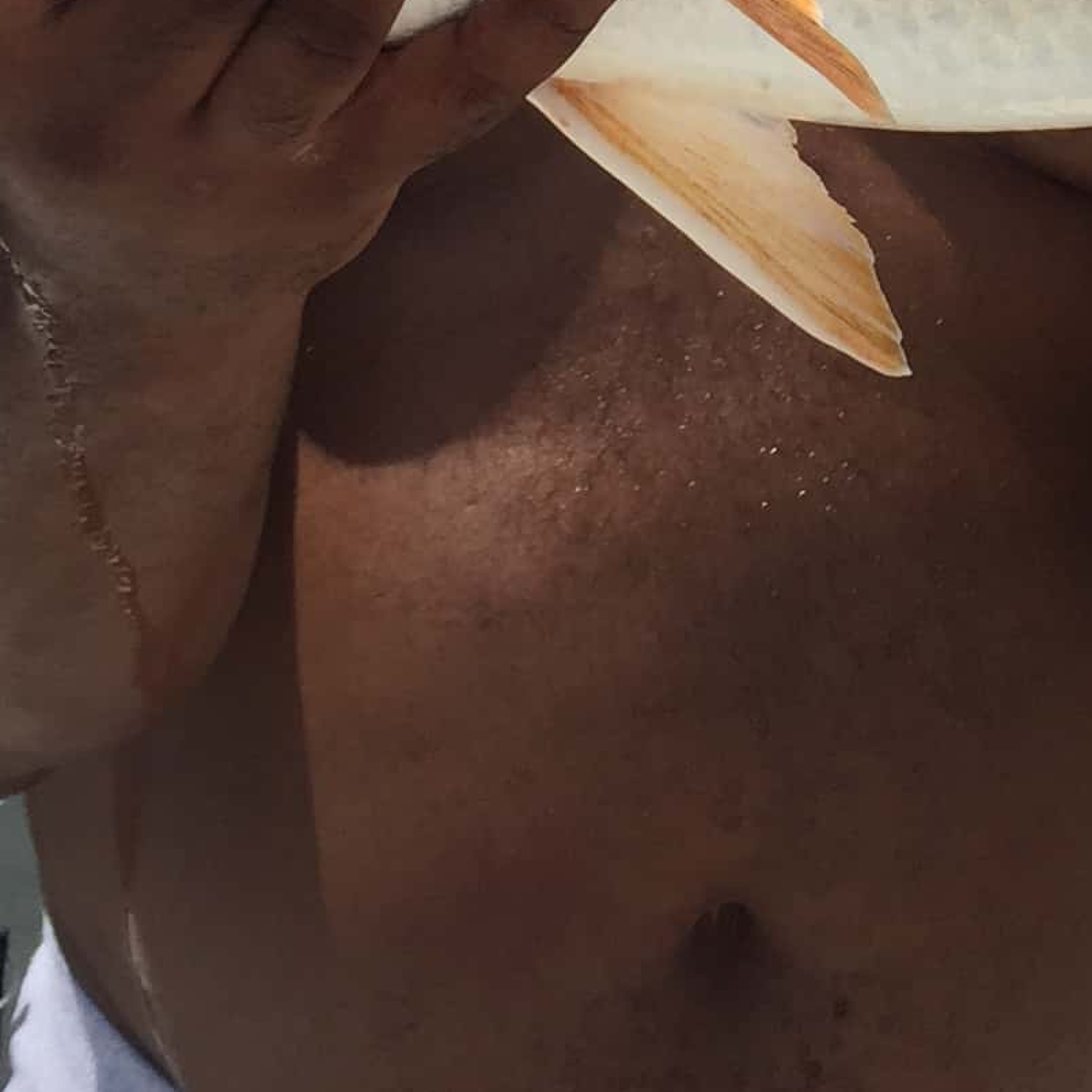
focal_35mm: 104
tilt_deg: -9.6
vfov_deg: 15.7
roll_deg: -2.3
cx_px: 967
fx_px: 3712
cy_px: -433
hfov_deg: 16.5
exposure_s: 1/2825
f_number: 2.2
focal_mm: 4.15
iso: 32
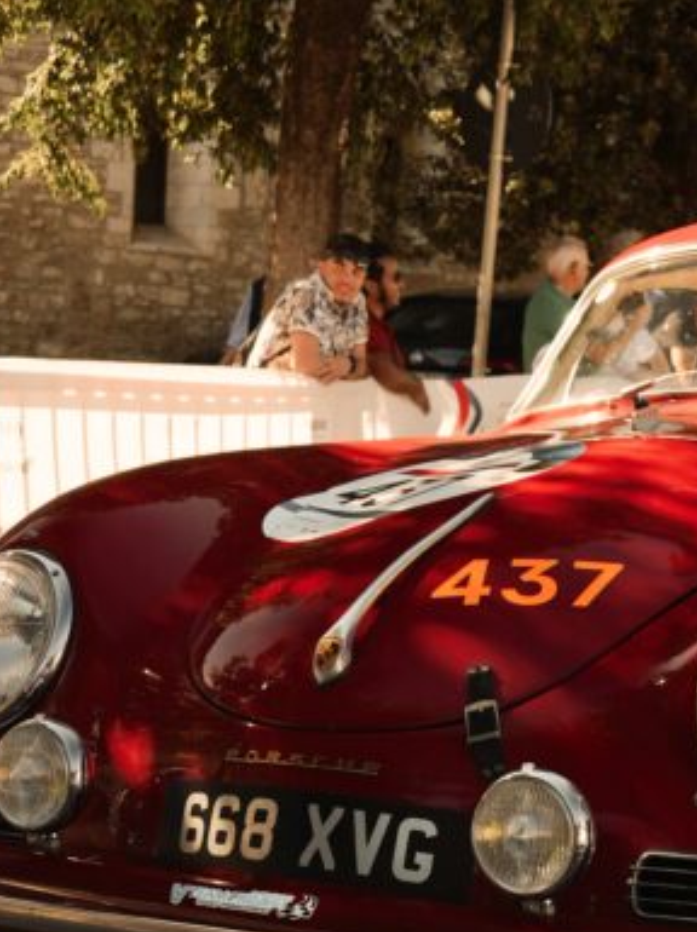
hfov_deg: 17.3
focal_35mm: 84
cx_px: 635
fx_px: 2259
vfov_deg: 23.3
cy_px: 412
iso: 100
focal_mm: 24
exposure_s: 1/125
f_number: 4
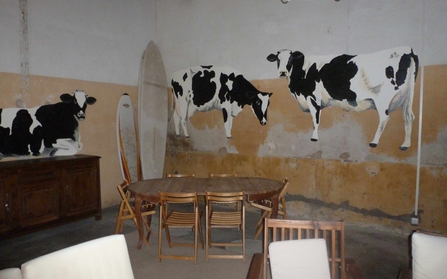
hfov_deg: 70.4
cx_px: 223
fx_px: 317
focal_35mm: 26
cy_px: 147
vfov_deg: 47.6
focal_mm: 4.3
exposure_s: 1/125
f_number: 3.3
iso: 500
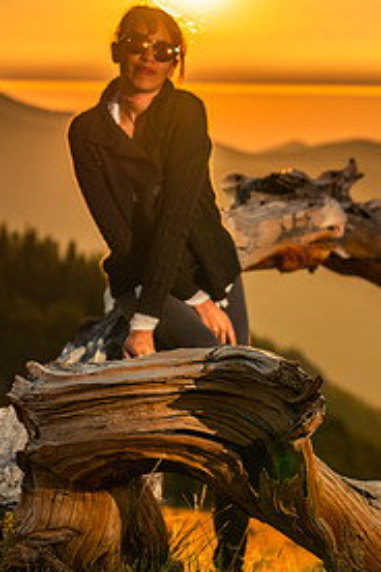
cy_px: 359
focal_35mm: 114
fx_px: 1810
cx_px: 265
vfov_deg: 17.9
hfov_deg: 12.0
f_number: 4
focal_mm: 70
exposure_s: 1/1000
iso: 200
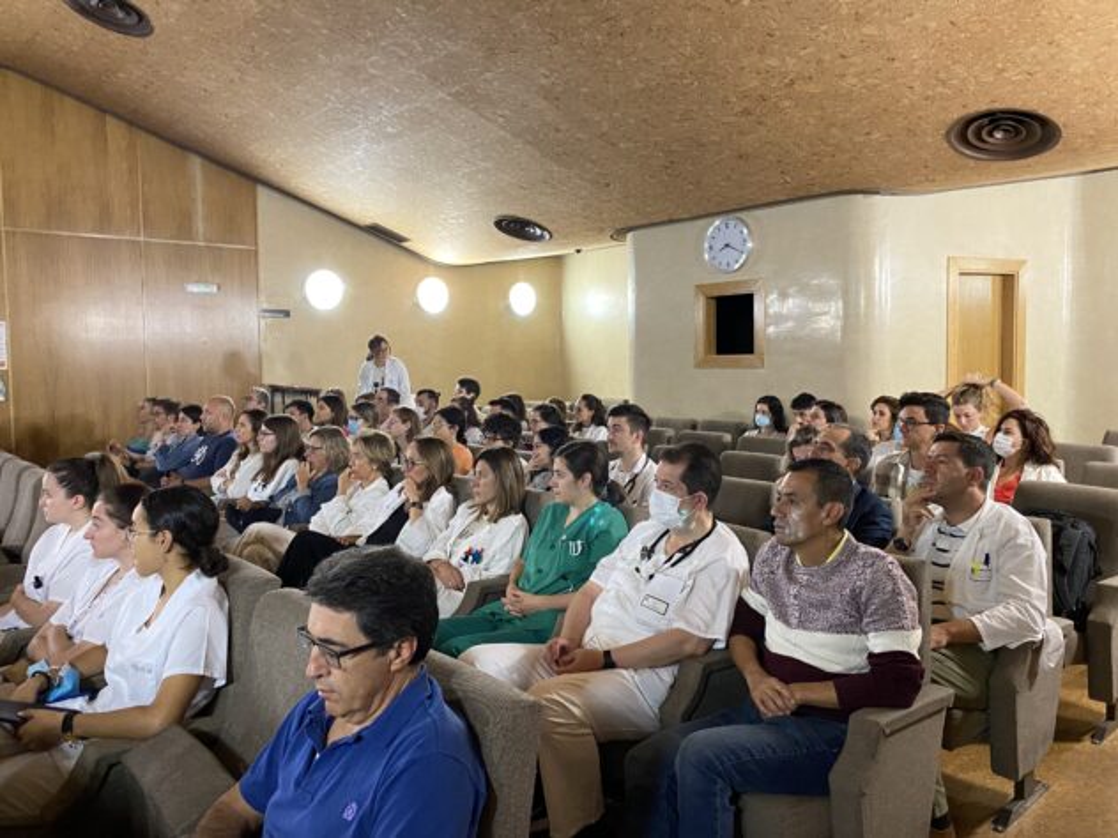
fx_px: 840
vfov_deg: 53.1
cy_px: 419
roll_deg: +1.1
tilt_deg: -3.1
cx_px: 559
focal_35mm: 26
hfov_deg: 67.3
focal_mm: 4.25
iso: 400
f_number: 1.8
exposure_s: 1/33
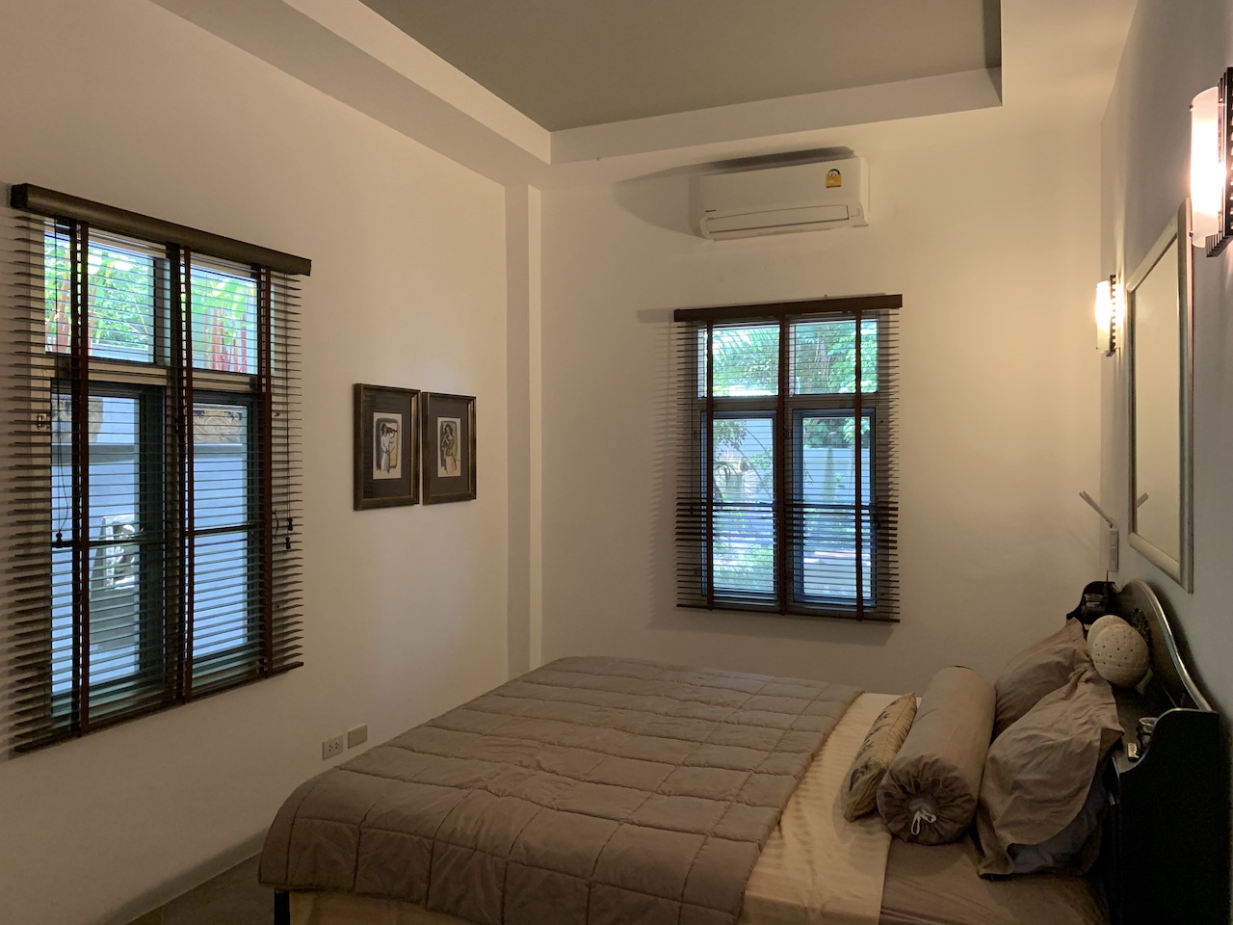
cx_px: 616
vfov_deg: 53.1
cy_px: 462
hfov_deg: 67.3
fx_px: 926
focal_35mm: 26
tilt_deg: +0.3
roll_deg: +0.3
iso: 250
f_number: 1.8
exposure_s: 1/50
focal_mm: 4.25
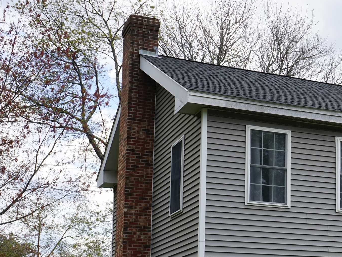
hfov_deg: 24.1
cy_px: 219
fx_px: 751
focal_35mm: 76
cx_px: 368
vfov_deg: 19.1
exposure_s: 1/100
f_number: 9
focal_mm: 35
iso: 100
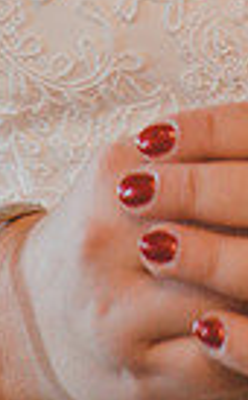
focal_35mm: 1107
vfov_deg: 1.9
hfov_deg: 1.2
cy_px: 9
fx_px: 12035
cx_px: 248
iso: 1600
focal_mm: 220
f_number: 5.6
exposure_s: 1/60
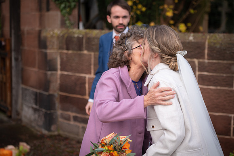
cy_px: 78
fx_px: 650
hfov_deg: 20.4
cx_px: 117
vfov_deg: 13.7
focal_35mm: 100
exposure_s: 1/400
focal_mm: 100
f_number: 2.8
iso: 125
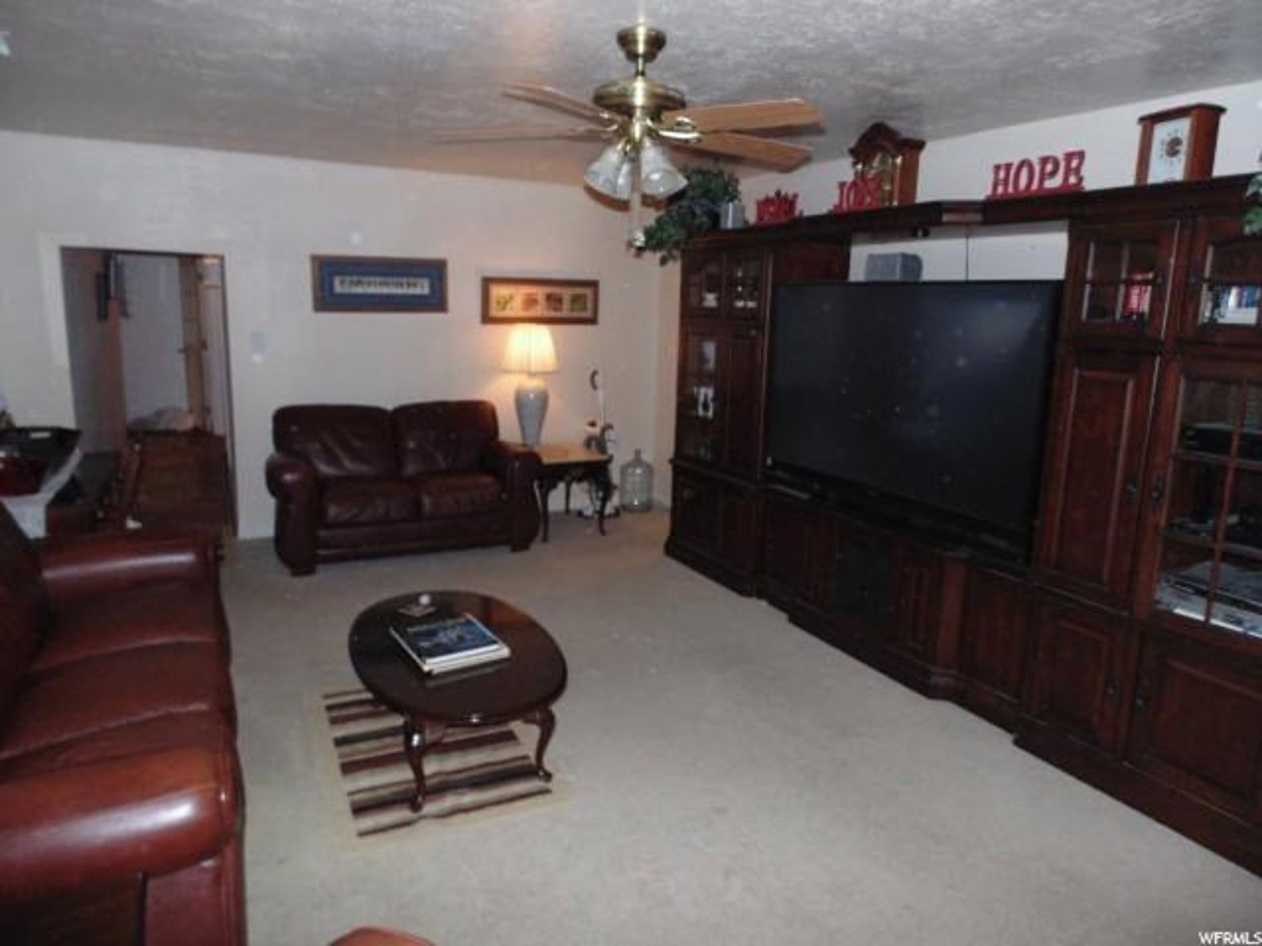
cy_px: 473
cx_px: 631
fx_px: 802
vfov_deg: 61.1
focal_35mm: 22
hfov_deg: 76.4
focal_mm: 4
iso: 200
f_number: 3.1
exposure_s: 1/30
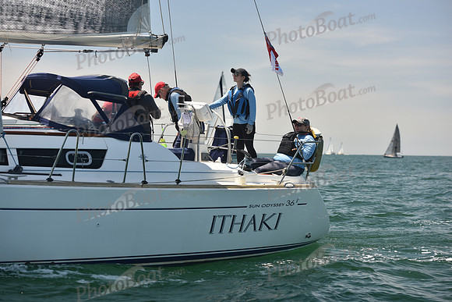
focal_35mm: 95
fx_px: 1193
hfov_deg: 21.5
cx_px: 226
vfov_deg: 14.4
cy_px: 151
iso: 250
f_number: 4.5
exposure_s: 1/800
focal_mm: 95
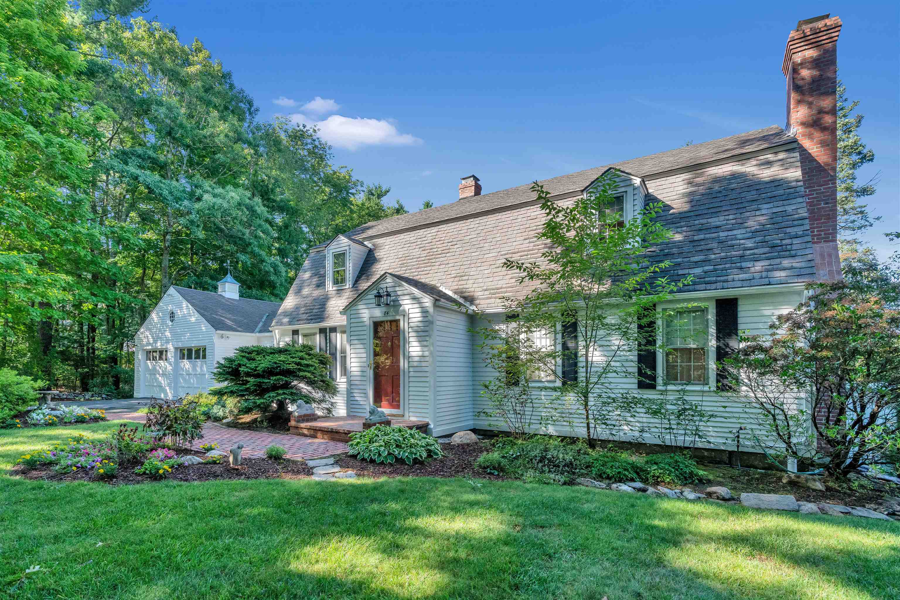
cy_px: 300
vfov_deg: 73.8
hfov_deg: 96.7
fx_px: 400
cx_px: 450
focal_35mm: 16
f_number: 8
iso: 800
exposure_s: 1/500
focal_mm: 16
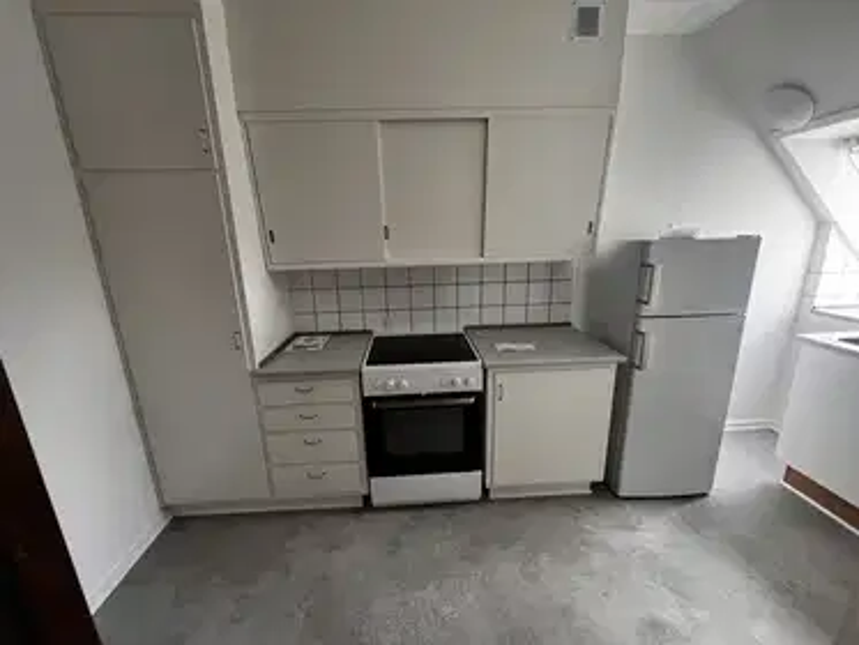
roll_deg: +1.5
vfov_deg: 89.9
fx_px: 323
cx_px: 430
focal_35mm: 13
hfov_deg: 106.2
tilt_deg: -14.3
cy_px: 322
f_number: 1.8
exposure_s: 1/60
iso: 320
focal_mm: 1.57
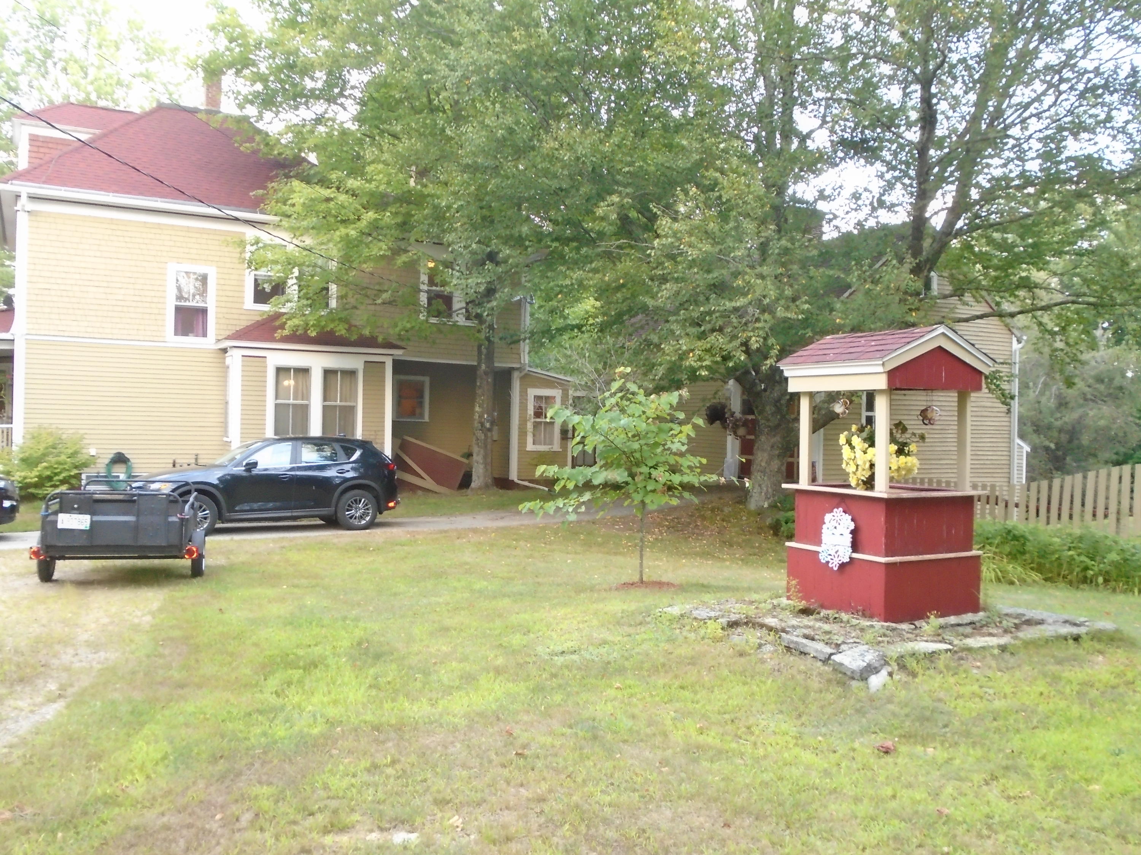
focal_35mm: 31
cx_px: 570
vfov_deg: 45.4
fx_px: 1022
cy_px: 428
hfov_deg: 58.4
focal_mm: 5.5
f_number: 3.5
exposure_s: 1/40
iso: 400
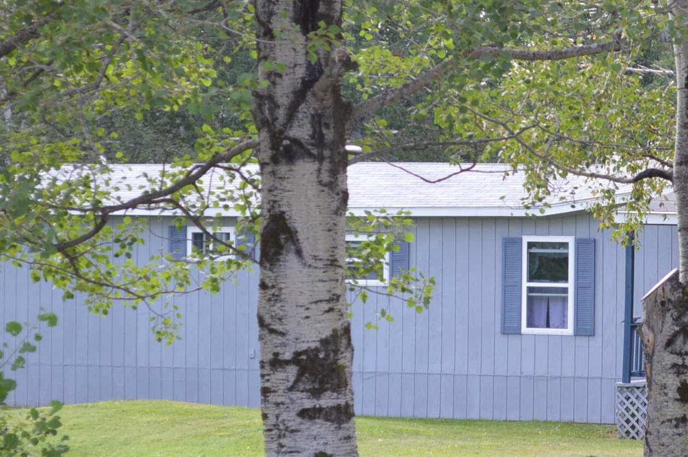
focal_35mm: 196
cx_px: 644
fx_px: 3746
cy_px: 217
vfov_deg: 7.0
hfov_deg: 10.4
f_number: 5.6
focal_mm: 55
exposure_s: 1/125
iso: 220
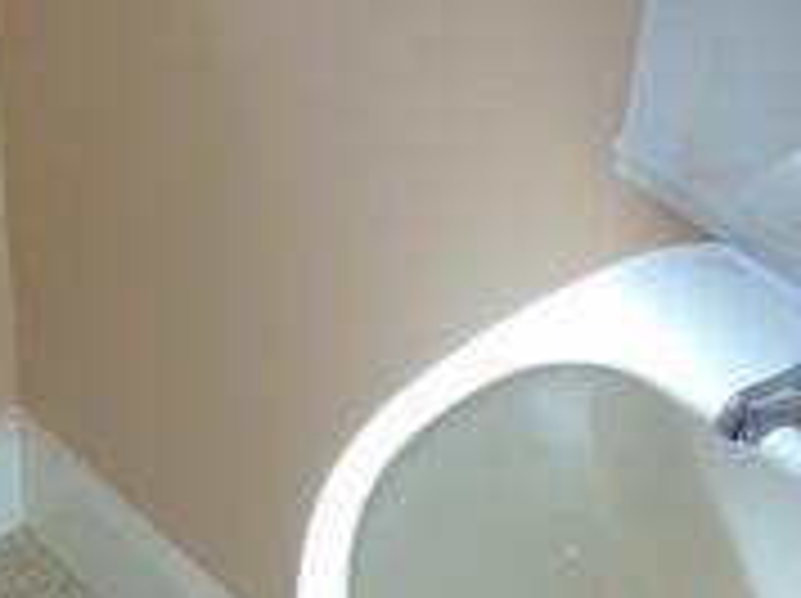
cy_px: 623
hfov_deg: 23.4
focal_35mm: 82
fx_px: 1895
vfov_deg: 17.5
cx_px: 133
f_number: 3.4
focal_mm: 4.4
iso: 80
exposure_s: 1/60
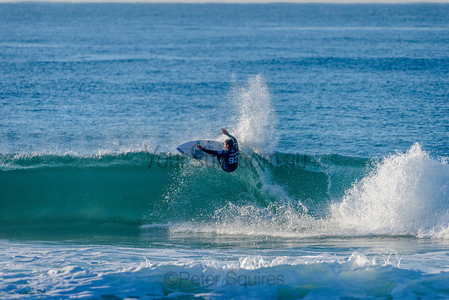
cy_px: 150
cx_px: 224
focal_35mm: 500
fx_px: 6237
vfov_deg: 2.8
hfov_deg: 4.1
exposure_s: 1/2000
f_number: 5.6
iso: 280
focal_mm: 500
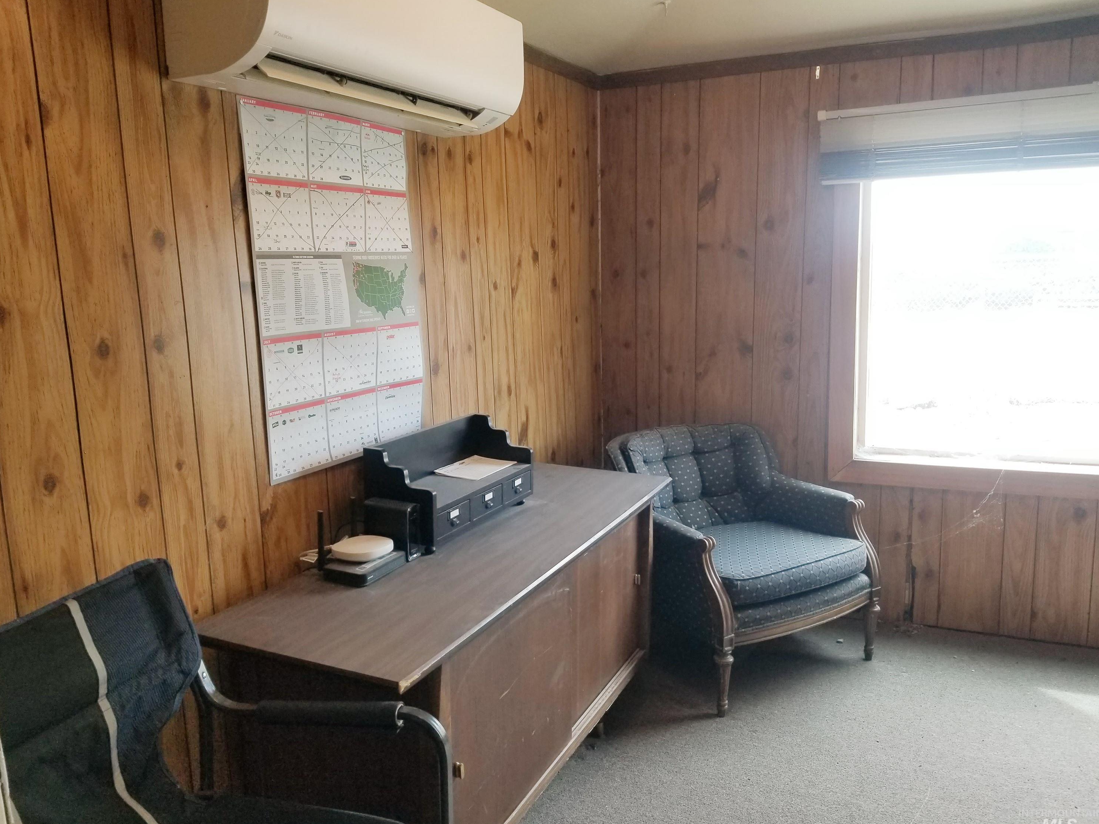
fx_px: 857
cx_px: 534
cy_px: 424
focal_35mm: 27
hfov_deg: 65.3
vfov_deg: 51.4
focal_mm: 4.3
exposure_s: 1/60
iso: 80
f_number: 1.7
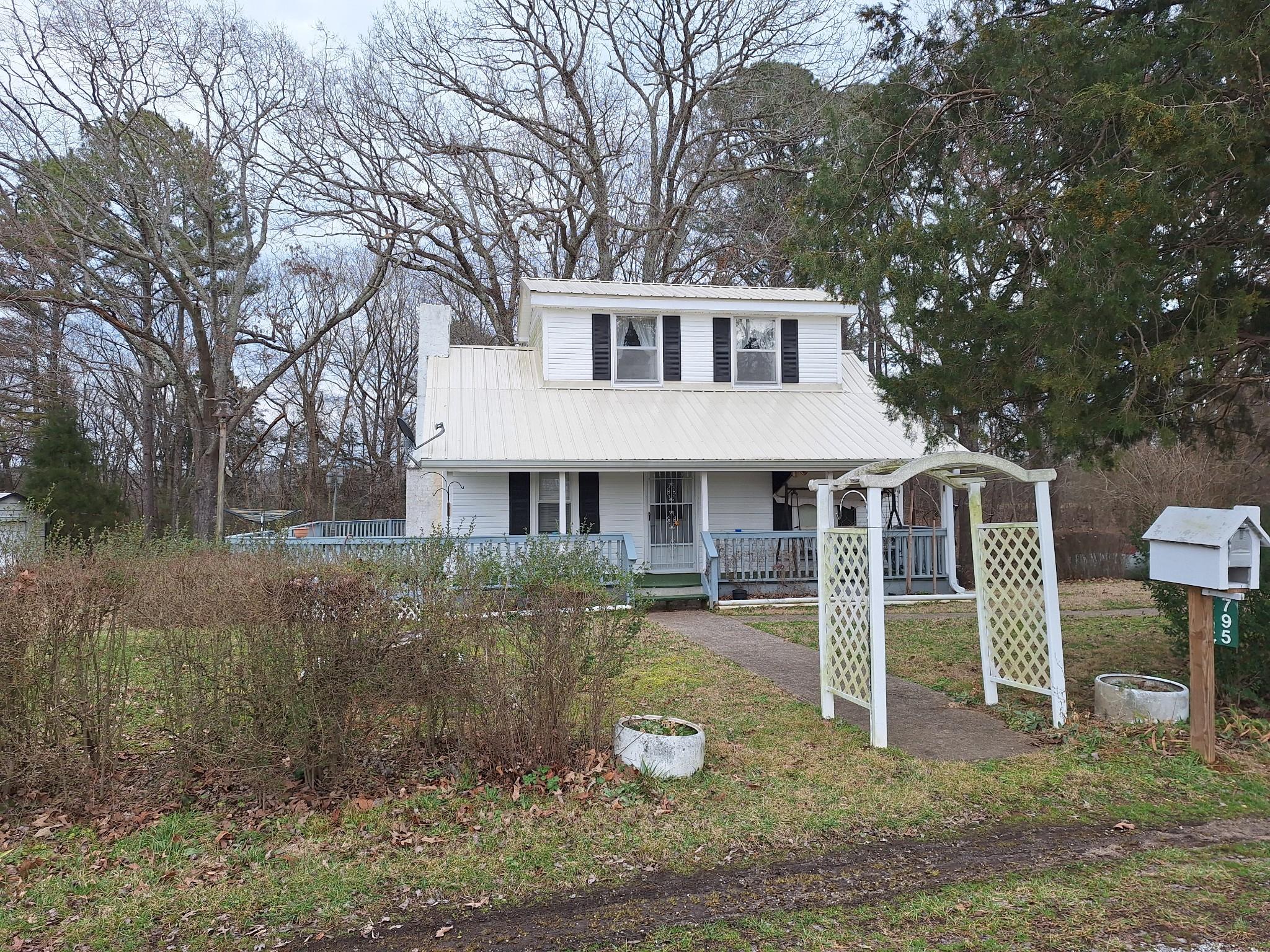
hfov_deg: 73.9
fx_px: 844
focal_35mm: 23
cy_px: 476
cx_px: 635
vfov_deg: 58.9
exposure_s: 1/1389
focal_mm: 5.54
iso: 40
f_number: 1.8
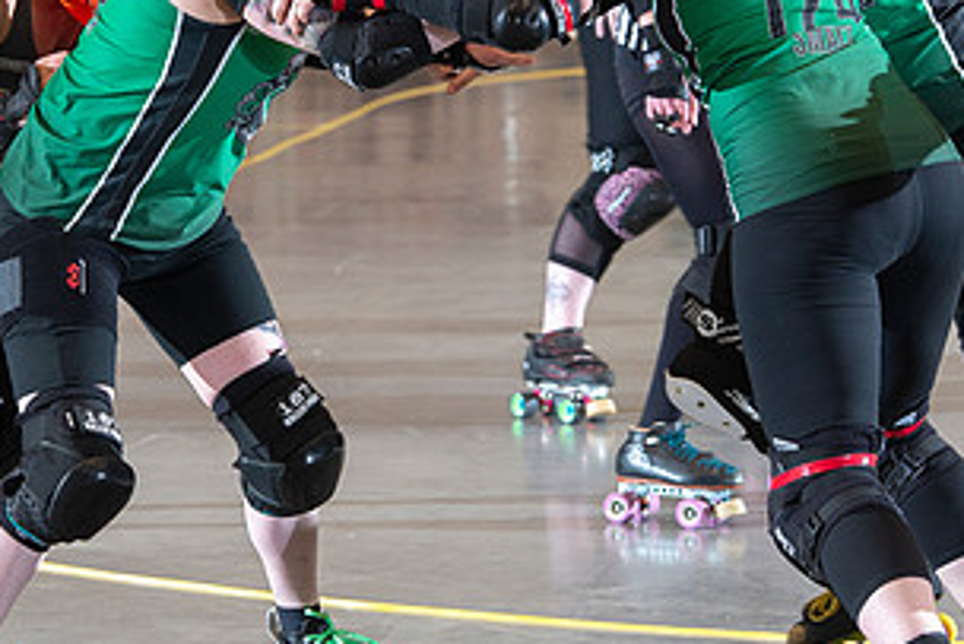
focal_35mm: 214
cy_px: 240
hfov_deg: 9.6
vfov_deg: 6.4
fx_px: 5733
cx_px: 238
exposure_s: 1/160
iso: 640
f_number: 5.6
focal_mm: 112
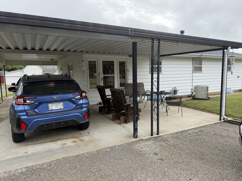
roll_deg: +1.9
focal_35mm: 24
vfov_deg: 56.8
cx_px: 121
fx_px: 168
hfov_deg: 71.6
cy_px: 90
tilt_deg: -5.4
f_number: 1.78
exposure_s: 1/1689
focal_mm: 6.76
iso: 100
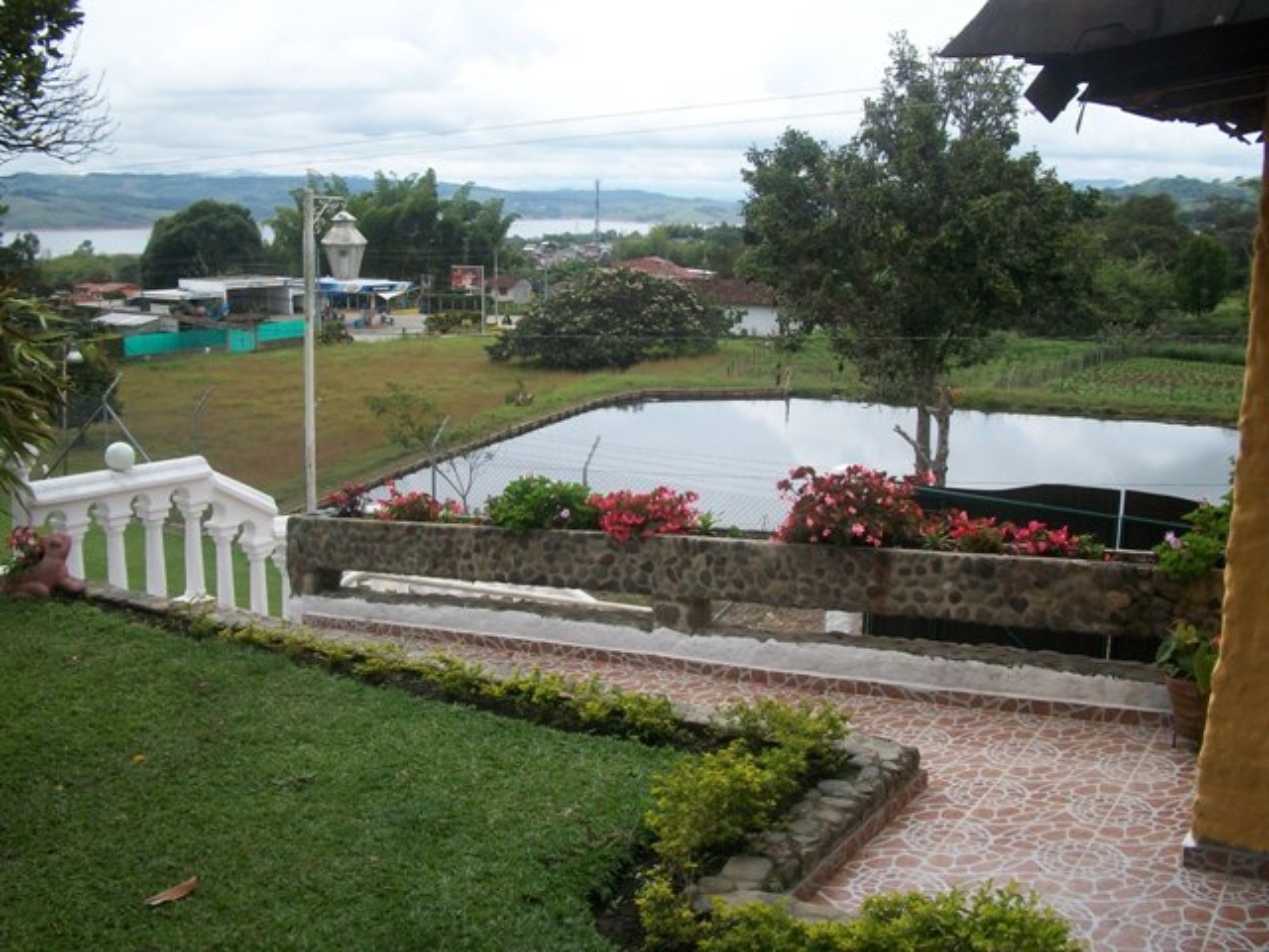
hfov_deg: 56.8
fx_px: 1173
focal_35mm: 32
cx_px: 634
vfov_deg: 44.2
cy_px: 476
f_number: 5.5
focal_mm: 5.7
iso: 80
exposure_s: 1/320
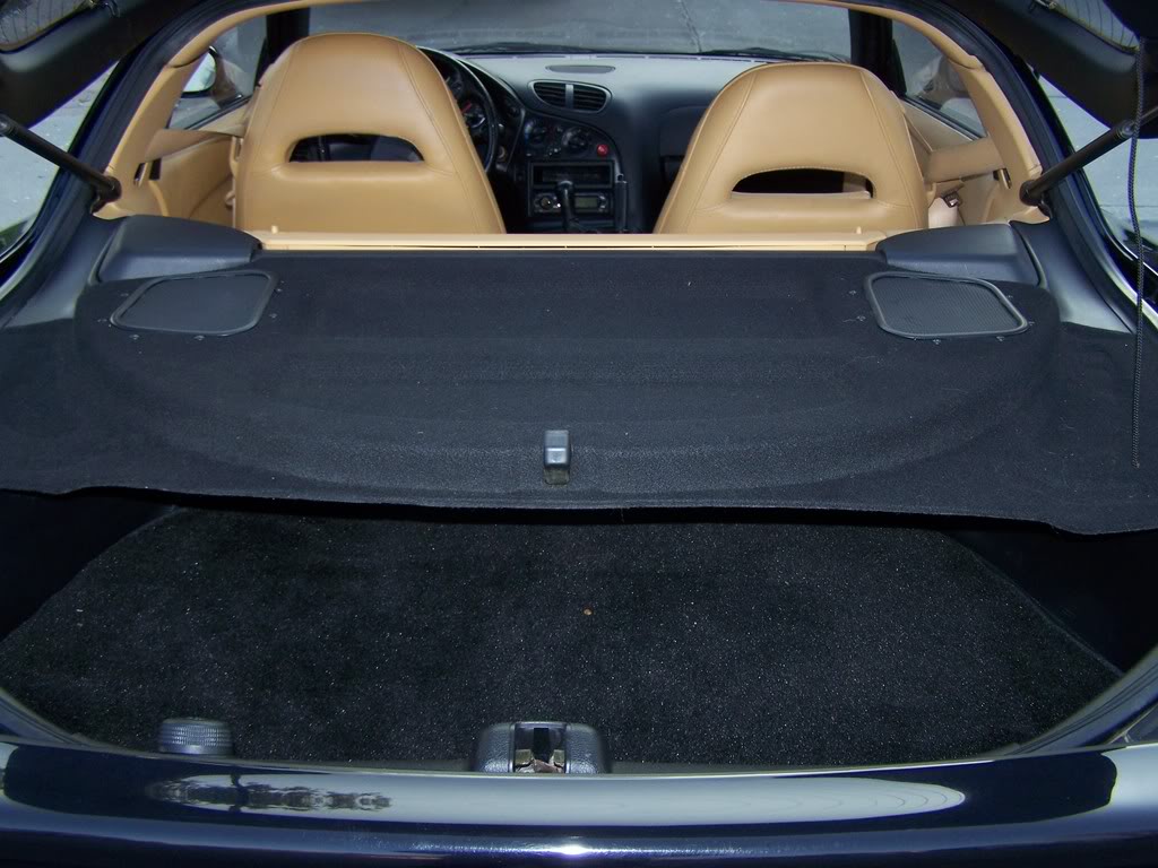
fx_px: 1271
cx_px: 579
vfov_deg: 37.7
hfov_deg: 49.0
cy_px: 434
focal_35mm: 38
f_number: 2.8
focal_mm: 6.3
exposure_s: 1/60
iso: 80
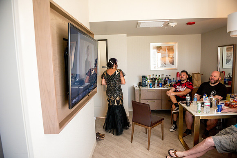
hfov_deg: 73.7
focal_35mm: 24
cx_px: 118
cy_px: 79
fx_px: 158
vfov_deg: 53.2
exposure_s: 1/400
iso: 1250
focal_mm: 24
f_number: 2.8
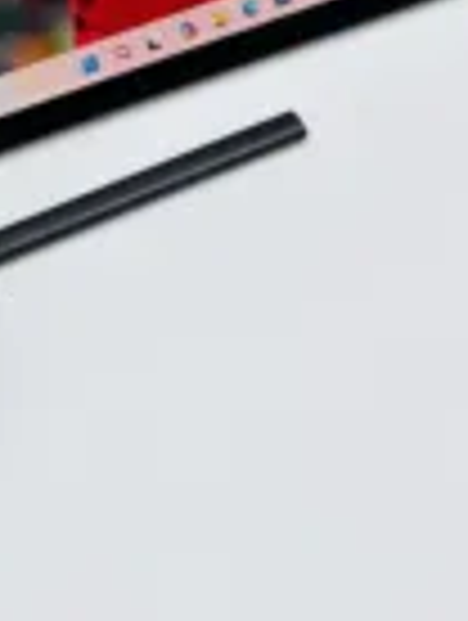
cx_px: -32
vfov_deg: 13.5
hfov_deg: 10.6
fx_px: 2498
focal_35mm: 139
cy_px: -274
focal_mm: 6.76
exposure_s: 1/100
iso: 64
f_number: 1.78
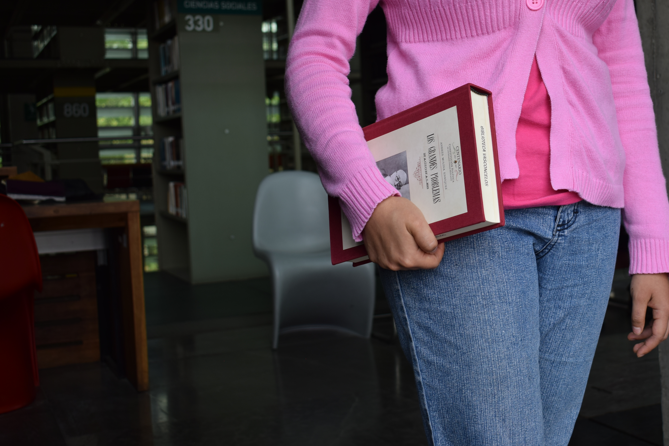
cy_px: 215
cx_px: 416
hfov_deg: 39.4
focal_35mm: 50
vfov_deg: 27.0
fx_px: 929
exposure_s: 1/200
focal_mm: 26
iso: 100
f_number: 4.5
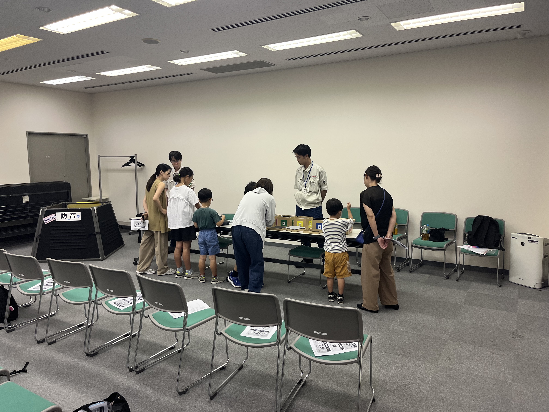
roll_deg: +1.0
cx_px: 274
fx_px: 412
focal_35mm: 26
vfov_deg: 53.1
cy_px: 206
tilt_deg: -7.7
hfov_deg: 67.3
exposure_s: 1/120
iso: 125
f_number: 1.6
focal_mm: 5.1
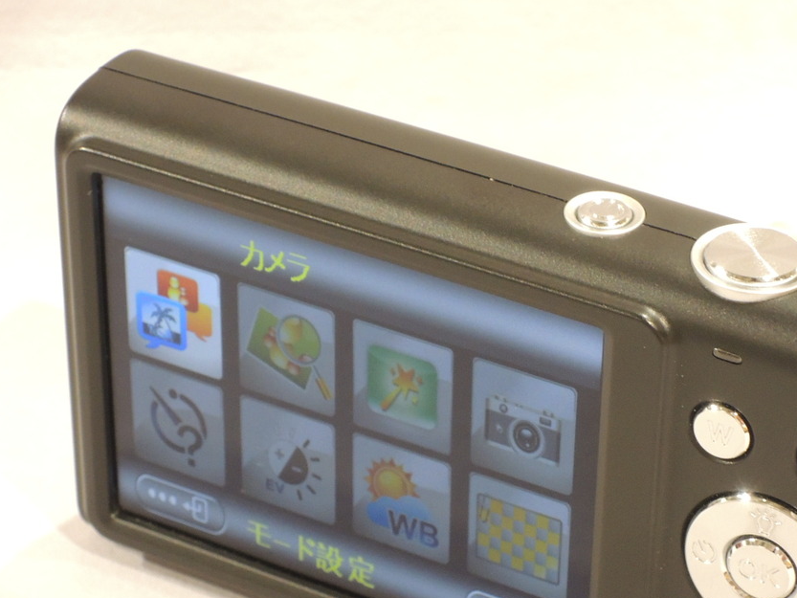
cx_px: 491
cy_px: 414
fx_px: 3316
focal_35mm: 144
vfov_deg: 10.3
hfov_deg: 13.7
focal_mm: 17.9
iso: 640
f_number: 5.5
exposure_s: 1/30
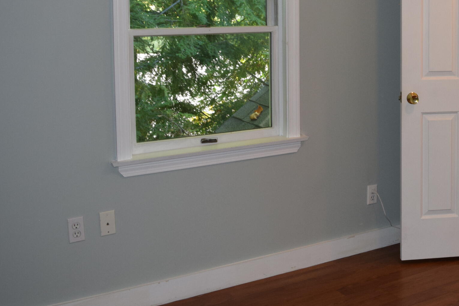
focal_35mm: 53
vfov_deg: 25.0
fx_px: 676
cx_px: 412
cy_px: 50
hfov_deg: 35.4
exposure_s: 1/100
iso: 800
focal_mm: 18
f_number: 5
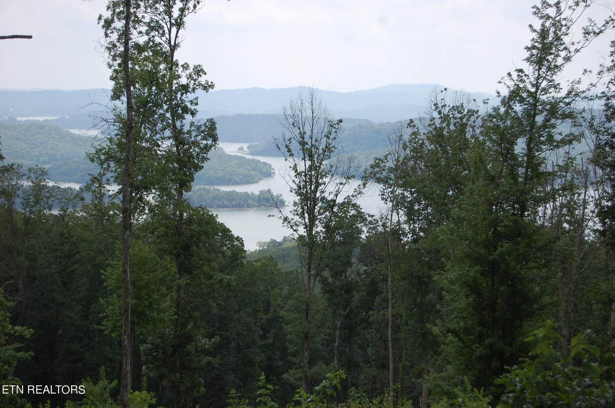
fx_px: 1330
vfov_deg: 17.4
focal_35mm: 78
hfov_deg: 26.0
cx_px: 308
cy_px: 204
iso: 200
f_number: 6.3
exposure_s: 1/160
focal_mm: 52
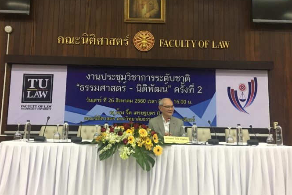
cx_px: 147
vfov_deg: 40.0
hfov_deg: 57.2
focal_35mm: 33
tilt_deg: +8.1
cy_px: 93
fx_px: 268
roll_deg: -1.5
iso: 125
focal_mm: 4.15
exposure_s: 1/17
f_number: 2.2
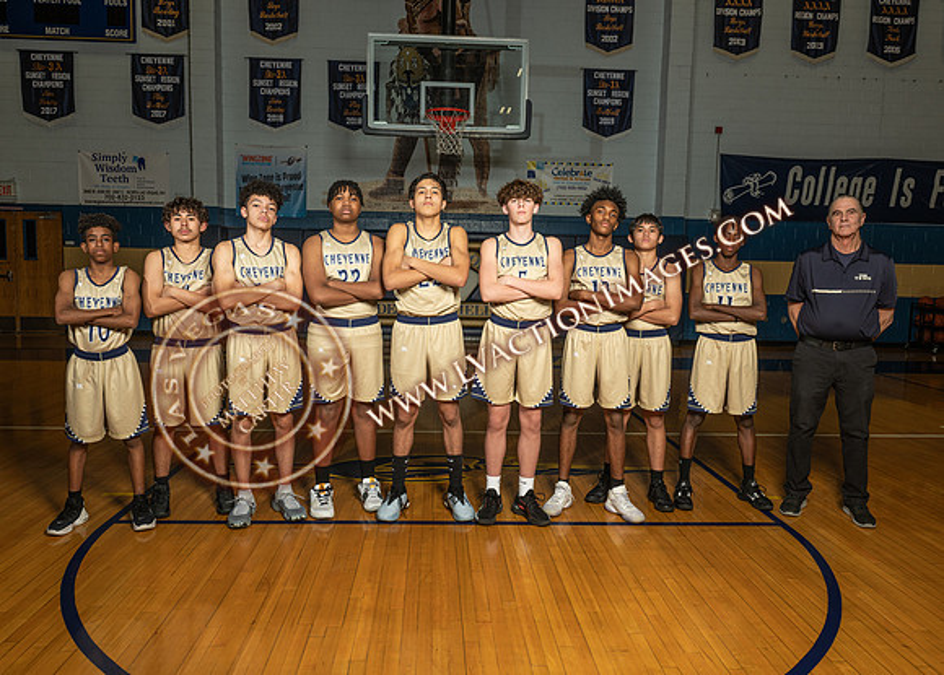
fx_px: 737
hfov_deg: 65.3
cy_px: 337
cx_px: 462
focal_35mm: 27
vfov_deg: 49.2
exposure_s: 1/125
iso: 125
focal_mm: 26
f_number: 7.1
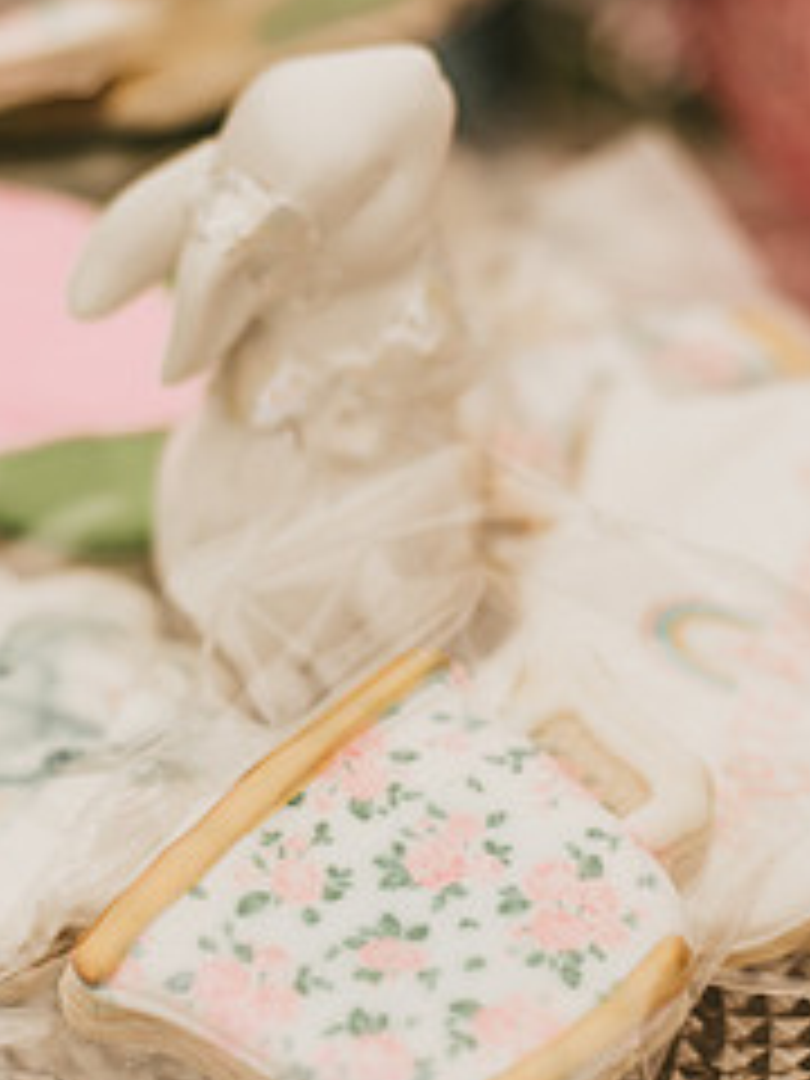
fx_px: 2808
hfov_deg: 16.4
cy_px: 508
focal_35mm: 90
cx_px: 369
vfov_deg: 21.8
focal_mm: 50
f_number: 2.2
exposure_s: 1/1600
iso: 100
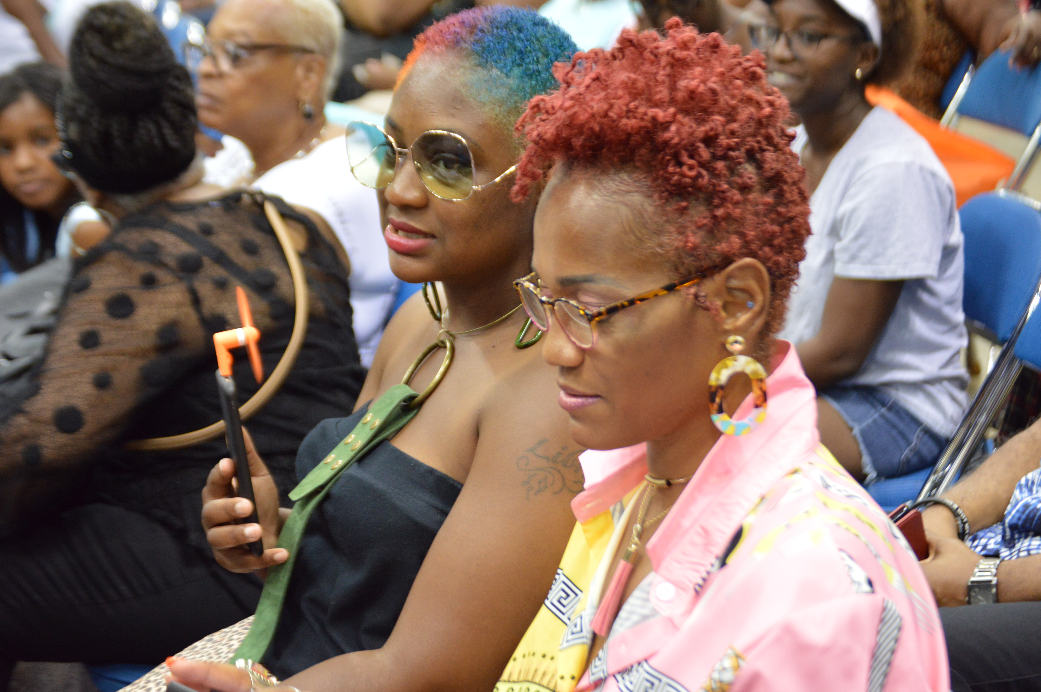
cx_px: 520
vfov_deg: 16.5
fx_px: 2383
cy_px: 346
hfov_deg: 24.6
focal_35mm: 82
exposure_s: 1/60
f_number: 4
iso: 1250
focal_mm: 55
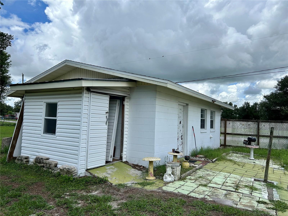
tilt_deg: +3.2
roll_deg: -1.4
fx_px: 216
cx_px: 144
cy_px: 108
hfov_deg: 67.3
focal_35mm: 26
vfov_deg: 53.1
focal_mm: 5.7
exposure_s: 1/4630
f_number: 1.5
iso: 50
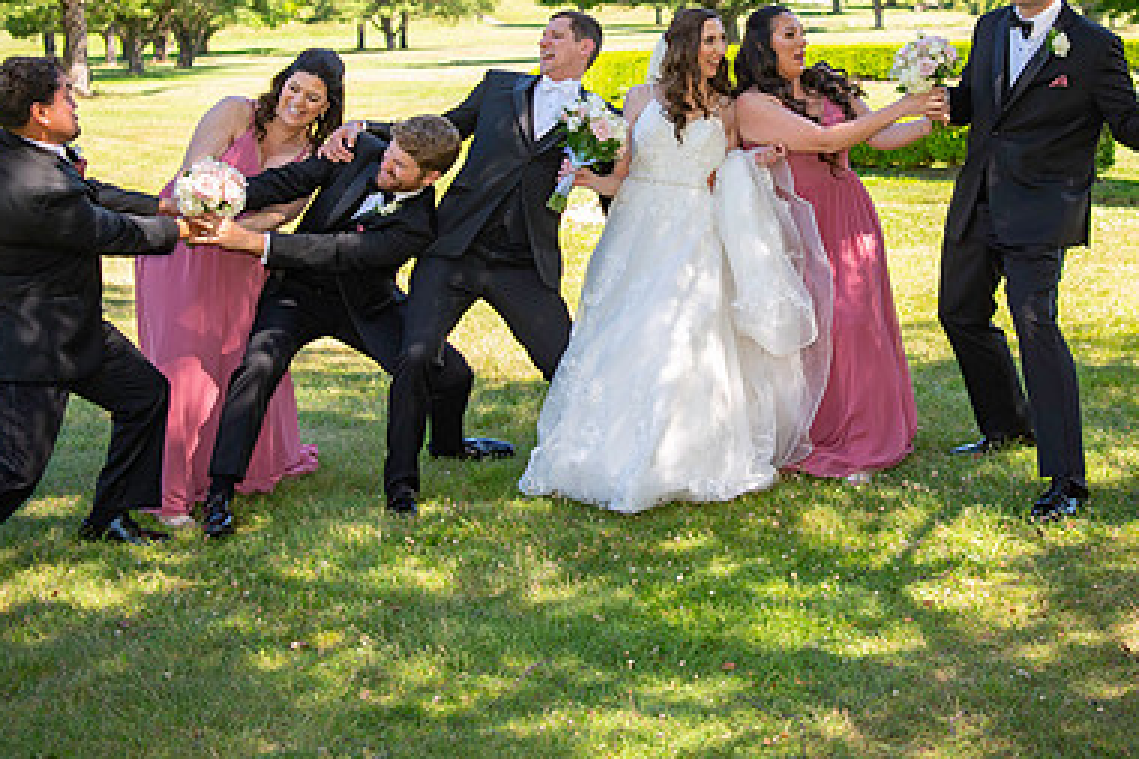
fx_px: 1834
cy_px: 189
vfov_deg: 23.1
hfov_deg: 34.3
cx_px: 707
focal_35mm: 58
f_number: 3.2
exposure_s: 1/800
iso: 250
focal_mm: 38
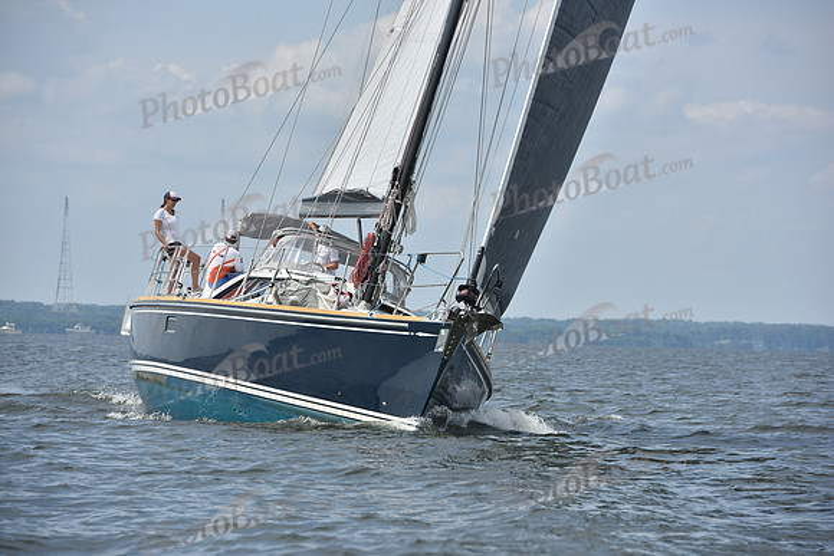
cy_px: 278
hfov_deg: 10.3
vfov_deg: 6.9
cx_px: 417
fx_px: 4634
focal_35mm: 200
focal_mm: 200
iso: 320
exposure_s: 1/1600
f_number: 8
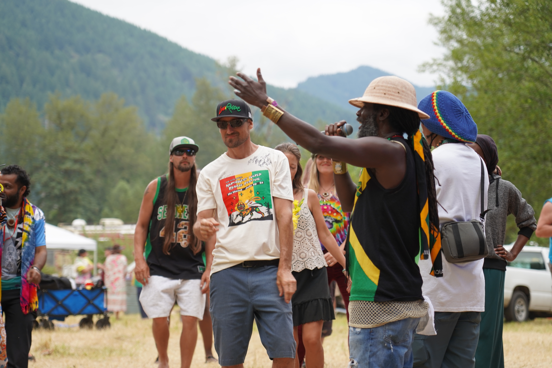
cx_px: 276
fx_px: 1610
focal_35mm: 105
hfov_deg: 19.5
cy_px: 184
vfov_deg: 13.0
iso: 250
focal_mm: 105
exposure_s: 1/160
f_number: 4
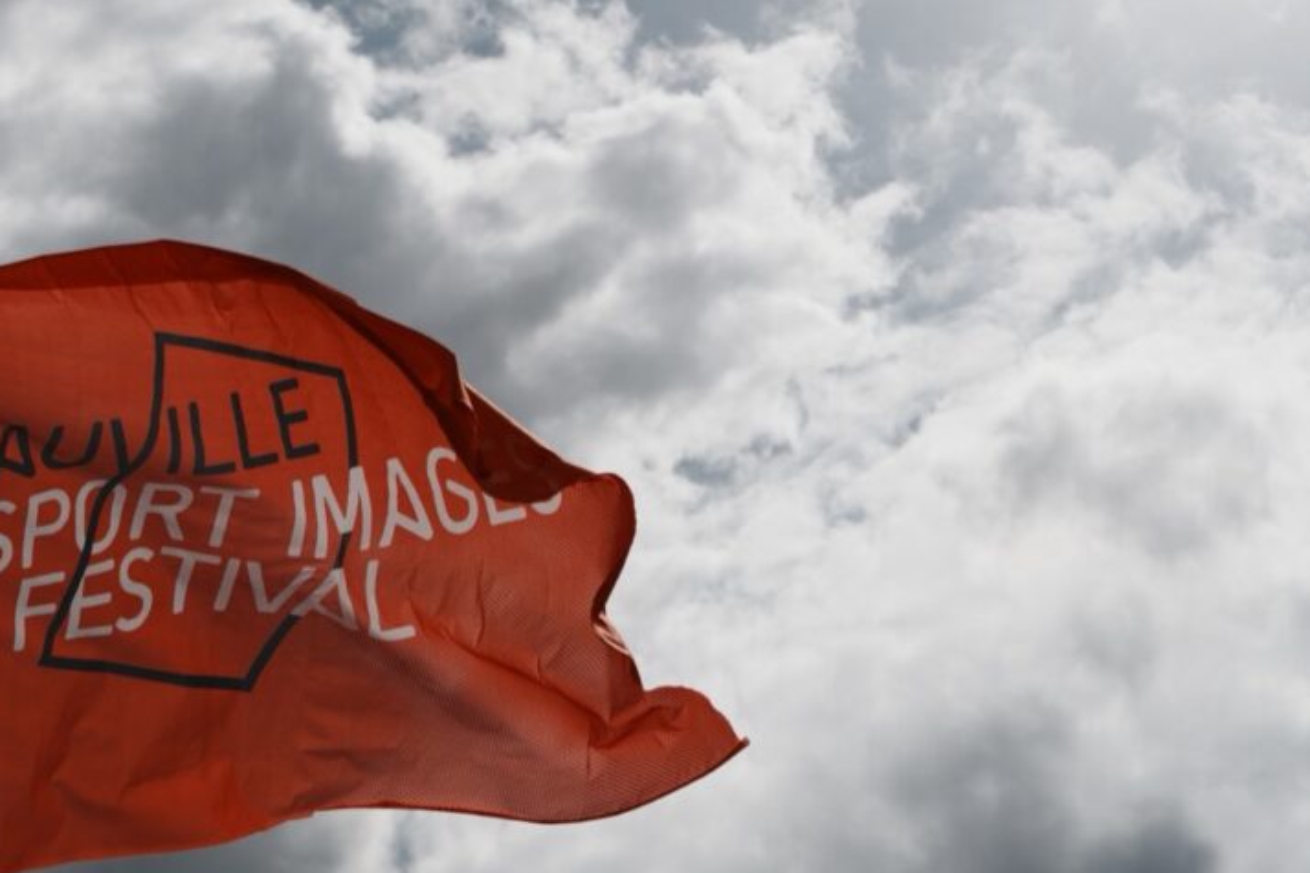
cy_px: 619
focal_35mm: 98
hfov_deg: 20.5
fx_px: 3566
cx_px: 183
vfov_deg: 13.9
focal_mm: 50
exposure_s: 1/25600
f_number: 2.8
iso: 125
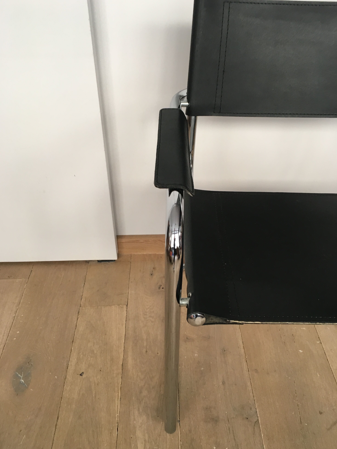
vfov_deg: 60.0
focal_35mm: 30
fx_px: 389
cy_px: 223
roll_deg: +0.0
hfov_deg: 46.8
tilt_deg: -38.6
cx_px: 166
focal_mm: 4.15
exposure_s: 1/33
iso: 100
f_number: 2.2
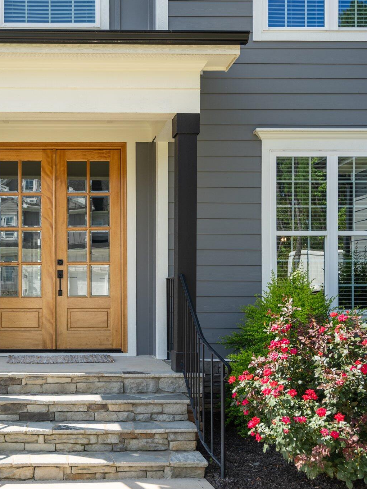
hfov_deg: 33.4
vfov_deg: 44.8
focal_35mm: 42
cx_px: 77
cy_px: 245
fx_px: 594
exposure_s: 1/200
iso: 125
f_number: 4
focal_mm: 29
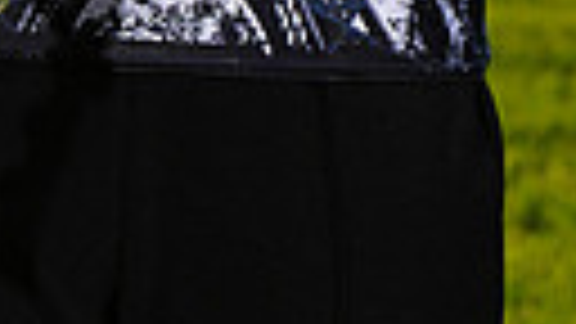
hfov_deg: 2.5
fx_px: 13013
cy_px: -472
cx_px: 191
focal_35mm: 852
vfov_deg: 1.4
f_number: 10
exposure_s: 1/250
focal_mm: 180
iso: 125
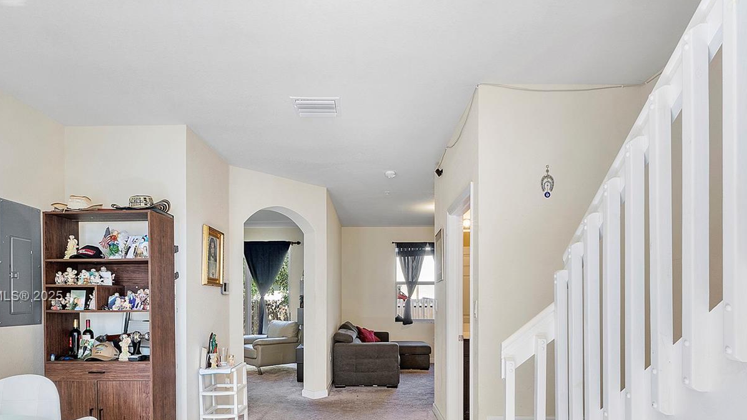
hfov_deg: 83.8
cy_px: 297
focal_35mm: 21
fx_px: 416
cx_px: 363
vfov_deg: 52.0
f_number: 11
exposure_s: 1/5
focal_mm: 10
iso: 160
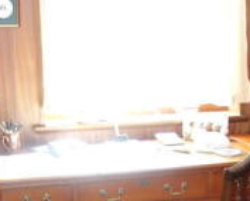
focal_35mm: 97
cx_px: 152
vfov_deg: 15.4
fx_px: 718
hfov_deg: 19.7
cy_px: 227
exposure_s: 1/30
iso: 125
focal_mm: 10.4
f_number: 1.8
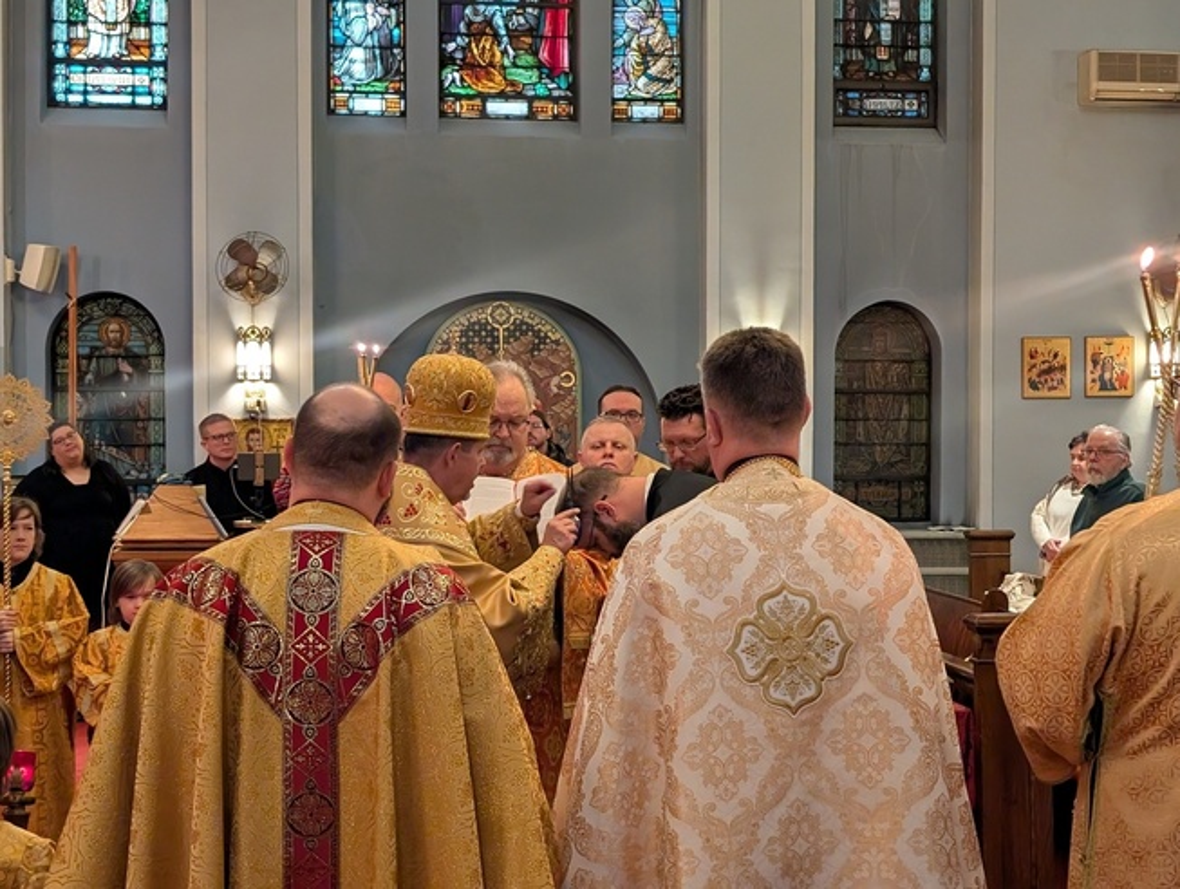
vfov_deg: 29.8
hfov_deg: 38.8
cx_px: 590
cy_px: 444
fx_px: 1673
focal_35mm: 49
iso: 642
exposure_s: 1/60
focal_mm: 6.9
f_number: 1.68
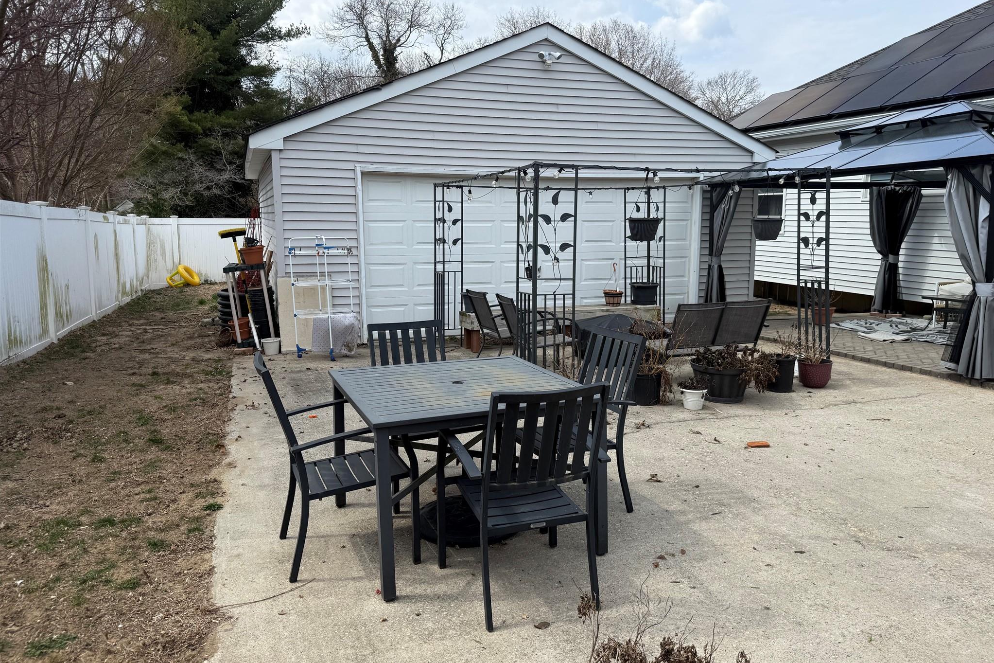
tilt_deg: -6.2
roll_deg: -0.1
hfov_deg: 71.5
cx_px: 497
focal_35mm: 25
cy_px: 310
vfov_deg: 51.2
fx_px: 690
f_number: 1.78
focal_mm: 6.76
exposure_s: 1/3584
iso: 80
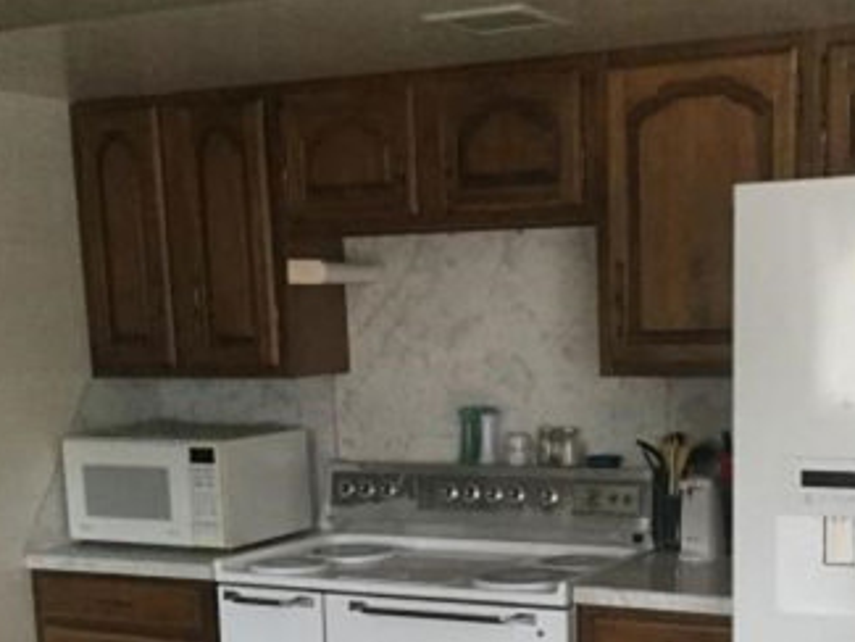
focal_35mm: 61
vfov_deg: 23.4
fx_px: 1507
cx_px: 552
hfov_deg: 31.5
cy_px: 579
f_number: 2.4
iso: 160
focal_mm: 3.3
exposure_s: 1/30
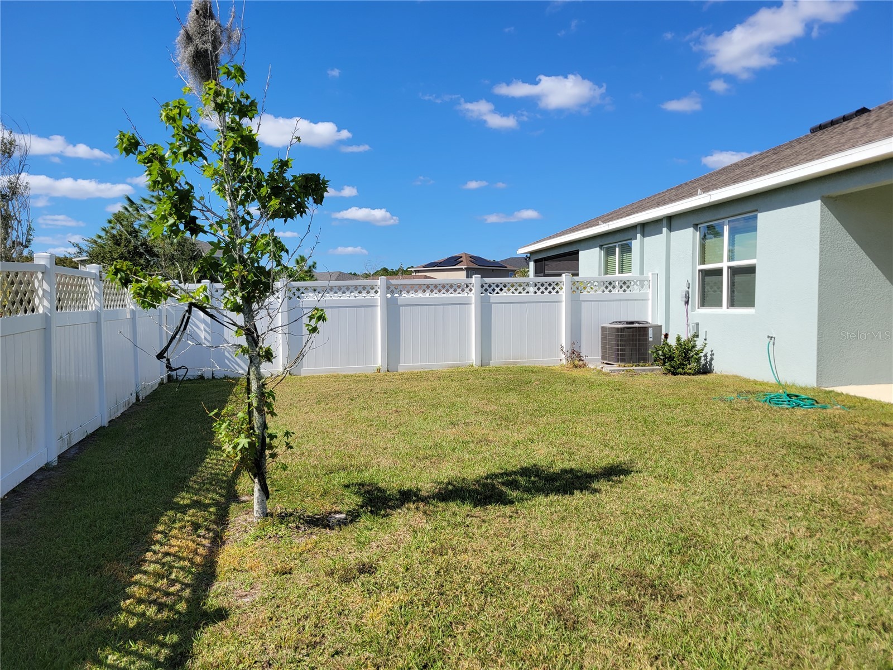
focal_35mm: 26
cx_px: 446
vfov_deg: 53.1
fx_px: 671
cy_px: 335
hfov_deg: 67.3
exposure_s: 1/2708
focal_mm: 5.4
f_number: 1.8
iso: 40
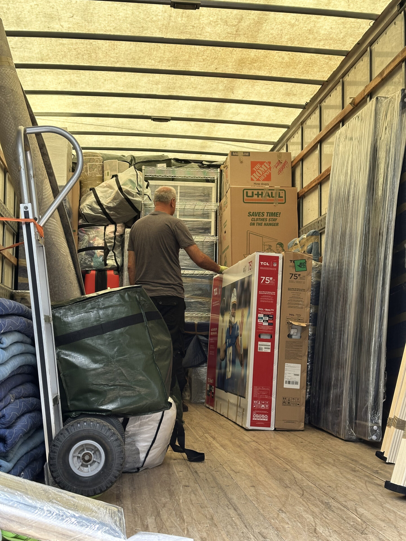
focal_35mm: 48
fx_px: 751
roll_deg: +2.0
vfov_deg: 39.7
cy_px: 270
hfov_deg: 30.3
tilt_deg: +6.1
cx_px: 203
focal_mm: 6.86
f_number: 1.78
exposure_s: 1/295
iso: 64
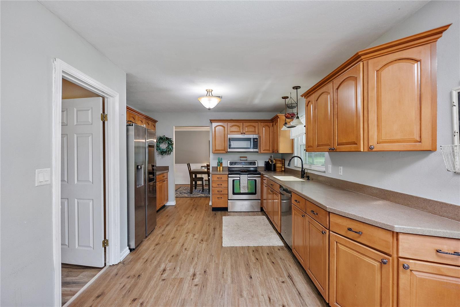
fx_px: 205
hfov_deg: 96.7
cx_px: 230
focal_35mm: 16
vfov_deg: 73.8
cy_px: 154
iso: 1600
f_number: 4
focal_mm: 16
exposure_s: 1/20
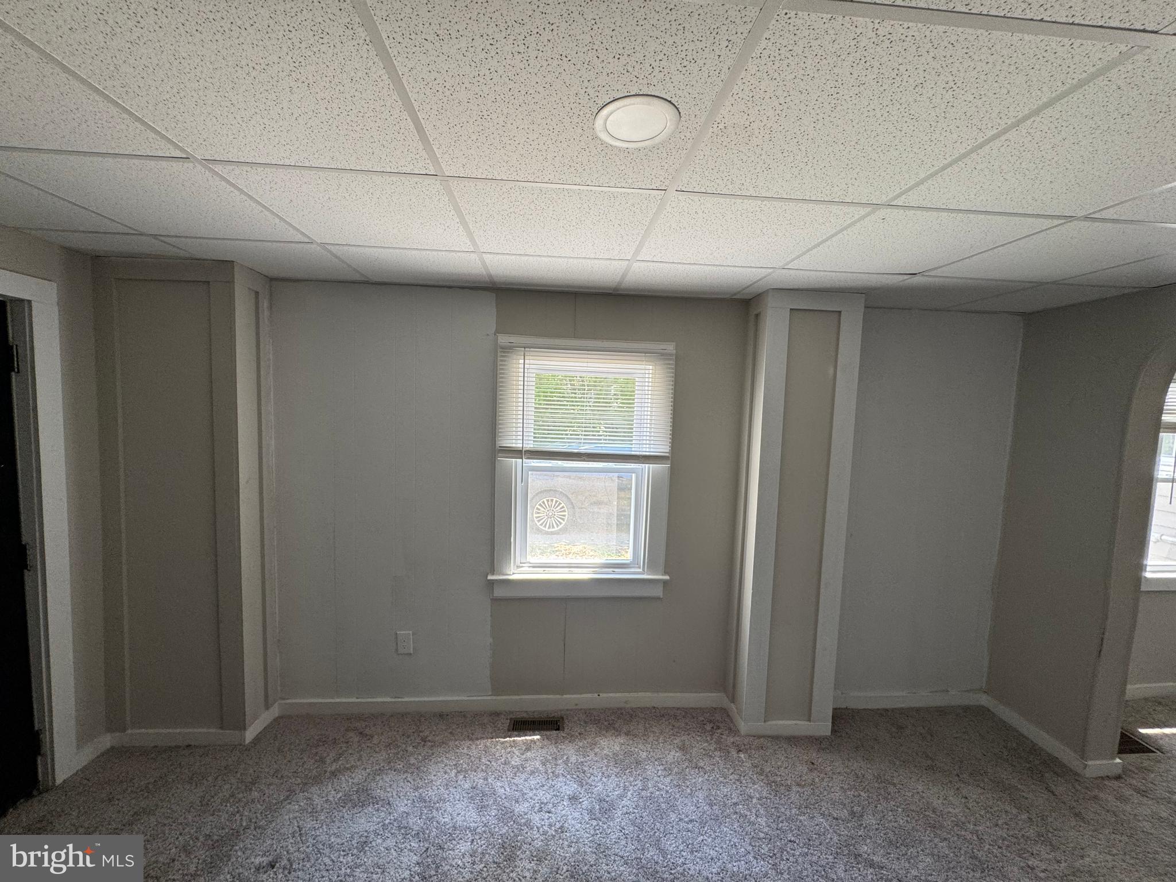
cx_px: 588
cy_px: 441
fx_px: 476
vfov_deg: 85.7
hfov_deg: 102.1
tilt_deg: -2.7
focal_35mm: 14
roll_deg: -1.2
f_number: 2.2
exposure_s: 1/99
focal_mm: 2.22
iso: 125
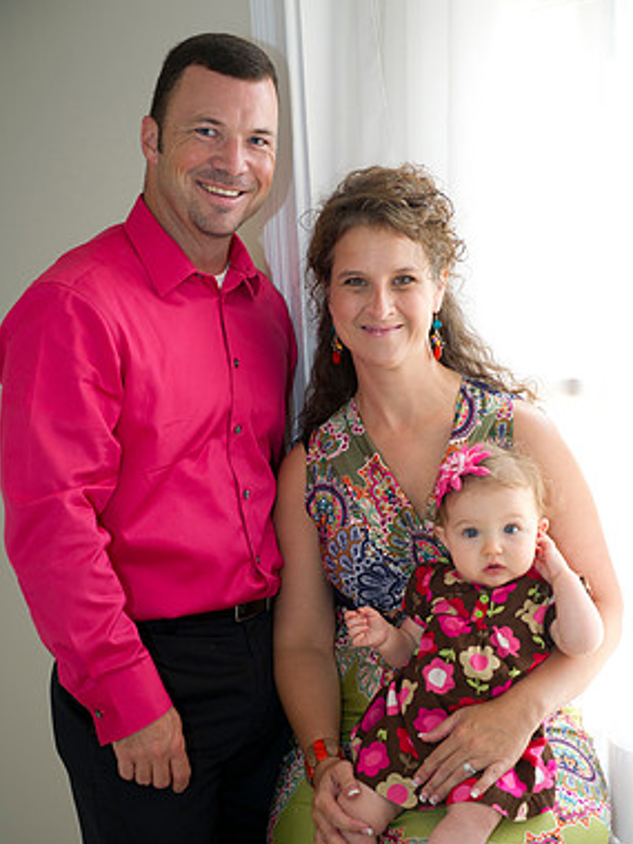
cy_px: 464
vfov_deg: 26.0
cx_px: 312
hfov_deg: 19.6
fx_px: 1829
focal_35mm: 75
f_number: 3.2
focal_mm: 66
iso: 1250
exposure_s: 1/160
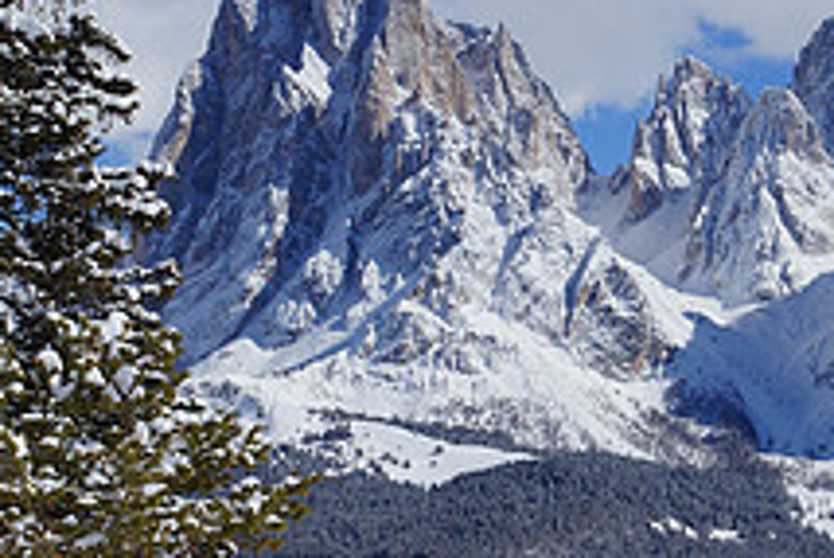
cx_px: 885
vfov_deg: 11.9
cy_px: 513
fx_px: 2643
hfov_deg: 17.4
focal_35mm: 114
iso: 100
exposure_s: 1/800
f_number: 9
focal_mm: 28
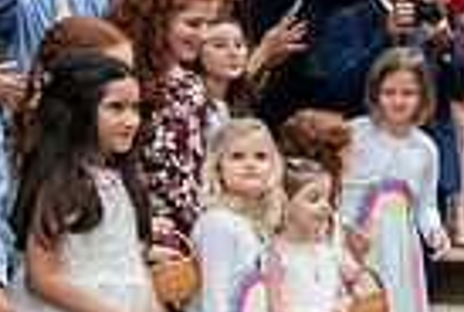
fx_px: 1408
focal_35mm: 109
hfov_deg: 14.8
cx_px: 970
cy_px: 191
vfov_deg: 12.6
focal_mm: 25
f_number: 4
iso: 800
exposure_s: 1/250
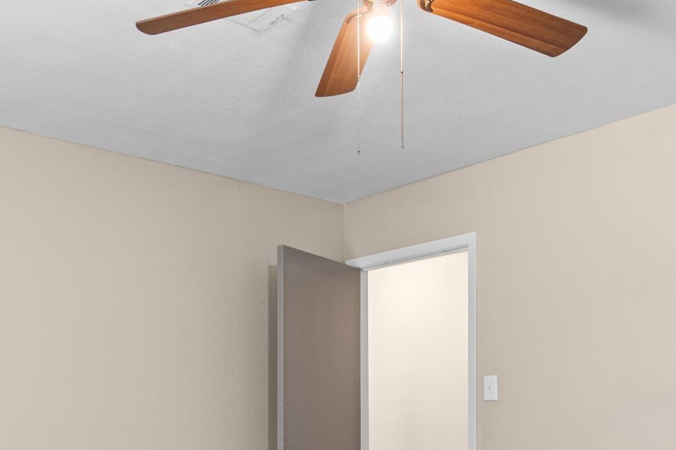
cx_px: 282
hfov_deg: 45.3
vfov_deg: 29.4
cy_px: 434
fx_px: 807
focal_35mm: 43
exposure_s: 2
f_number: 9
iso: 250
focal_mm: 12
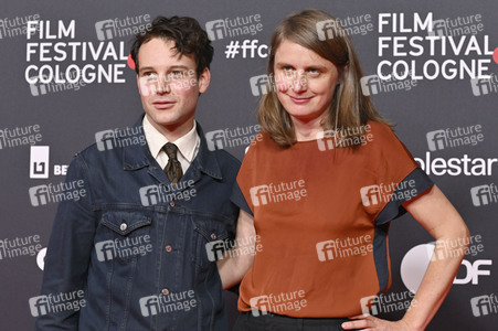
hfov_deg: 22.2
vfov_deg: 14.8
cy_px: 166
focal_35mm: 92
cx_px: 249
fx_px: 1272
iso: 1000
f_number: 5
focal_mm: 92
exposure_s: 1/200
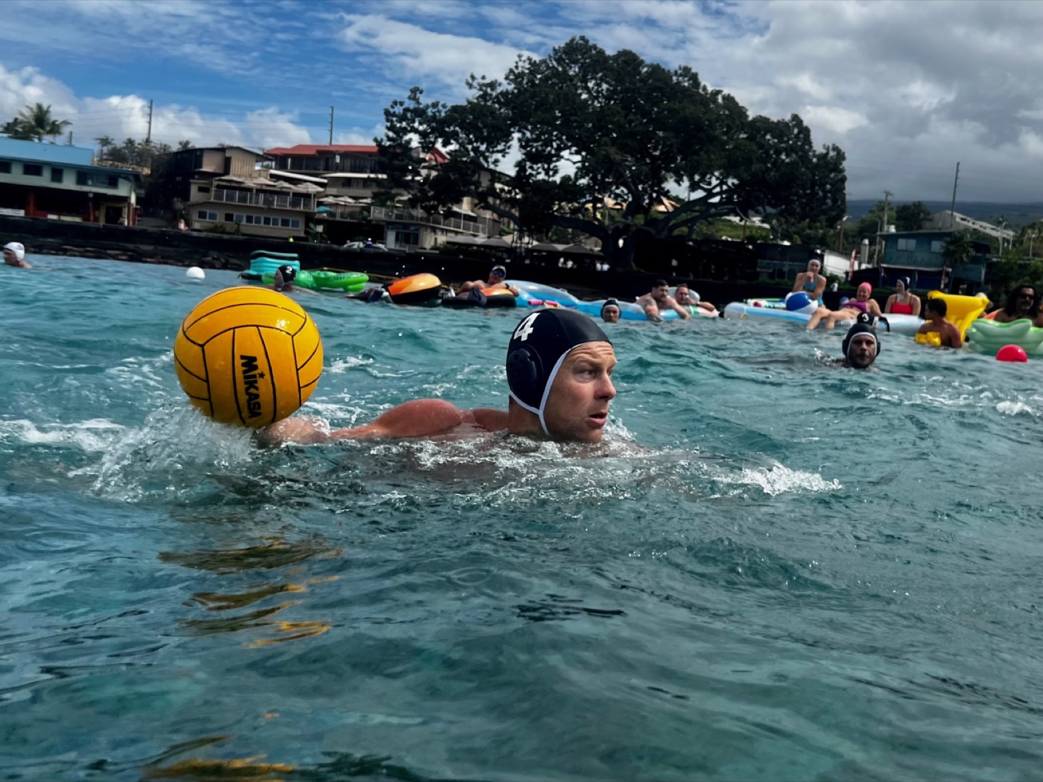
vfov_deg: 53.0
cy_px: 391
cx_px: 522
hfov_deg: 67.3
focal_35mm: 26
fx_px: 783
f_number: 1.5
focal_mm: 5.7
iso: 50
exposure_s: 1/5319
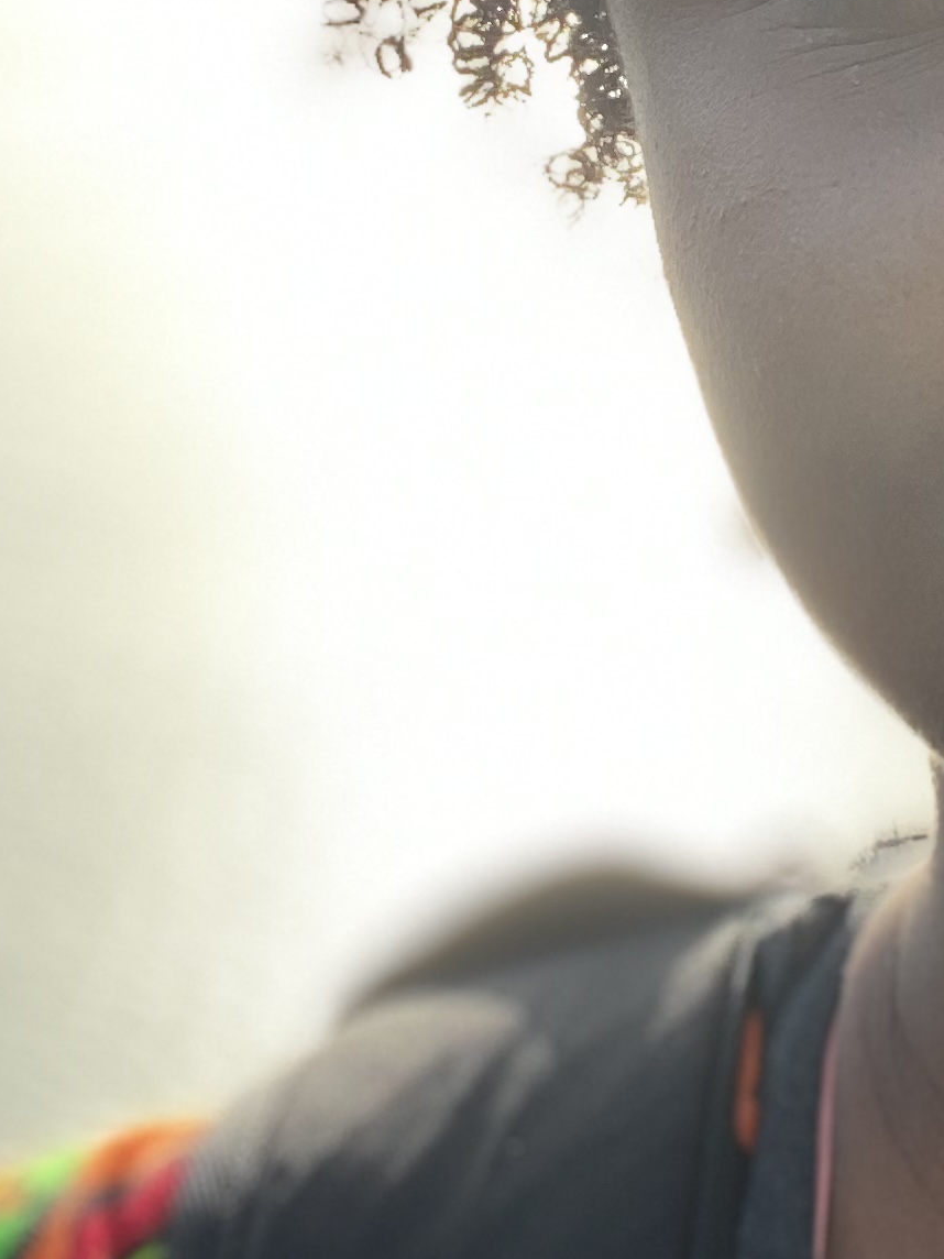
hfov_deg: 18.1
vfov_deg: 24.0
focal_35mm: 81
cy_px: 380
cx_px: 740
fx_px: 2945
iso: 25
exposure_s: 1/304
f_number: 2.2
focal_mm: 2.71
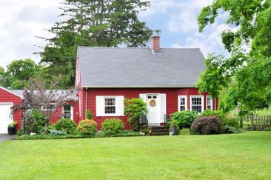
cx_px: 120
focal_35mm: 41
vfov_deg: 32.5
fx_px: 308
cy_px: 89
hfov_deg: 47.4
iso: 1000
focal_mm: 20
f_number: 8
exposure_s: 1/100
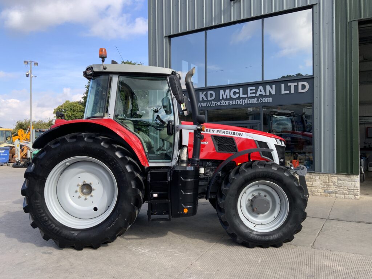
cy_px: 140
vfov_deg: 48.2
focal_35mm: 29
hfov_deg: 61.7
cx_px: 186
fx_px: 312
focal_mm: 3
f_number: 1.8
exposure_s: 1/586
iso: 16
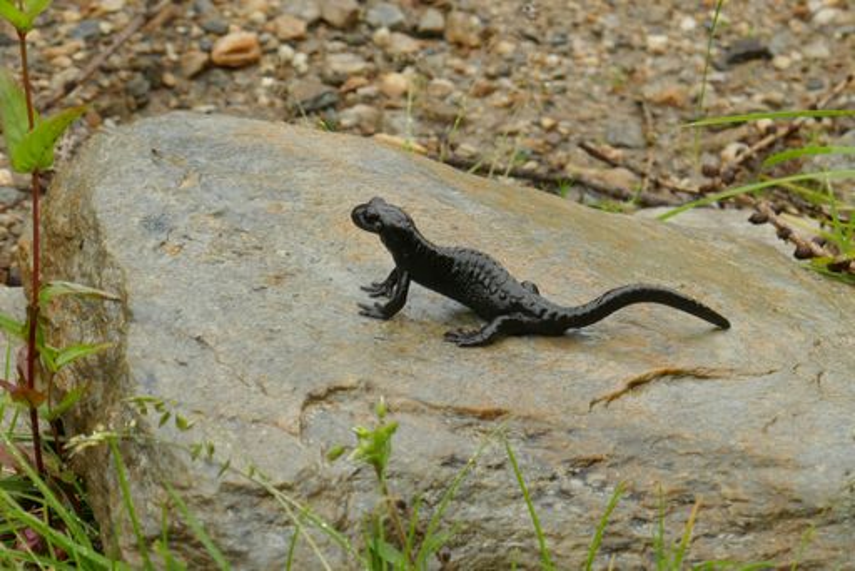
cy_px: 286
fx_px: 2923
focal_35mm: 123
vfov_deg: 11.2
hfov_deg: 16.6
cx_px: 428
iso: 200
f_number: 6.3
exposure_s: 1/100
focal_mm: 44.9
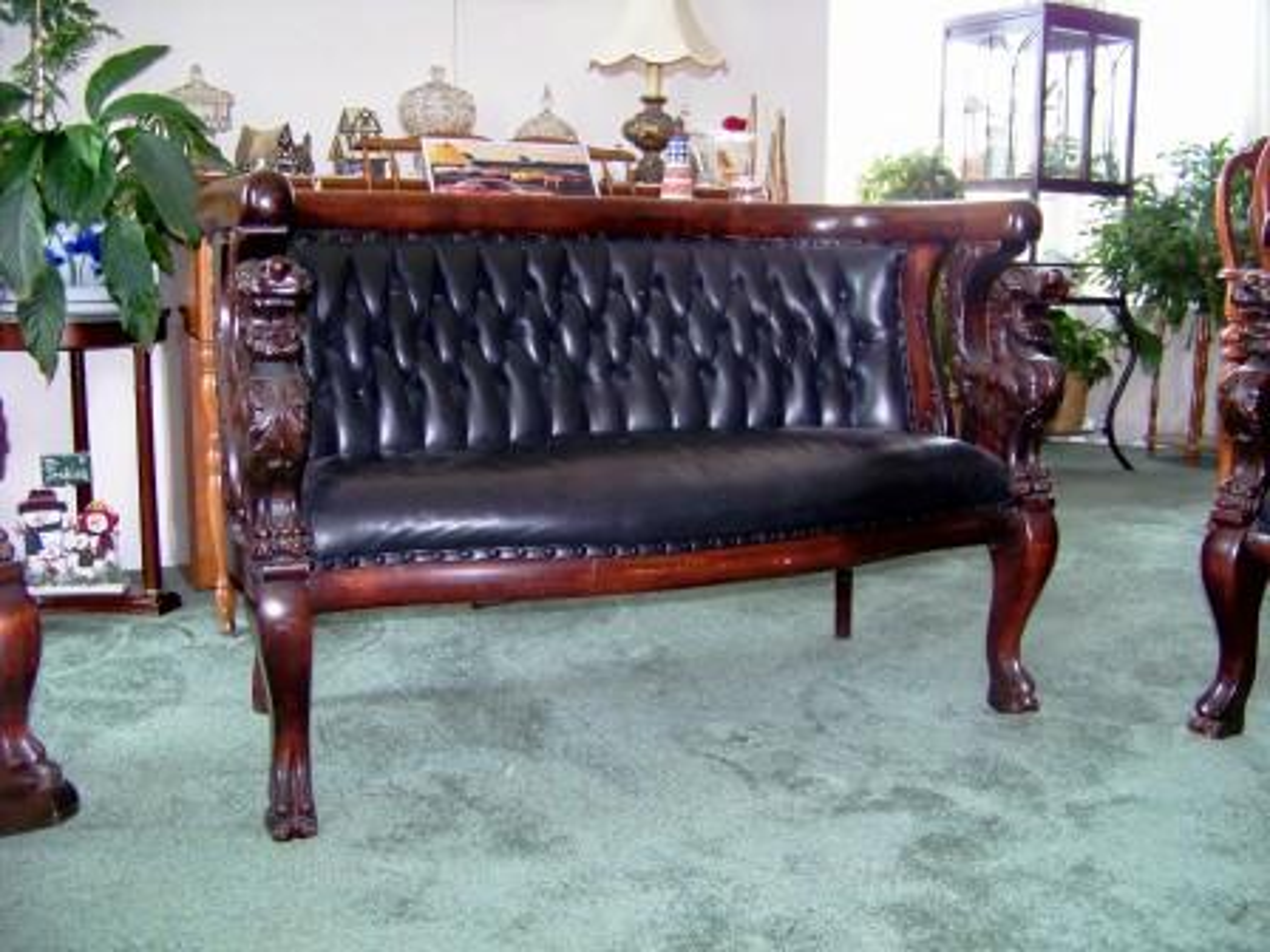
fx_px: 1321
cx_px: 635
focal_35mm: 36
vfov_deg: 39.7
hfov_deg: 51.4
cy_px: 476
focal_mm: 5.85
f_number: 2.8
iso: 200
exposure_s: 1/30
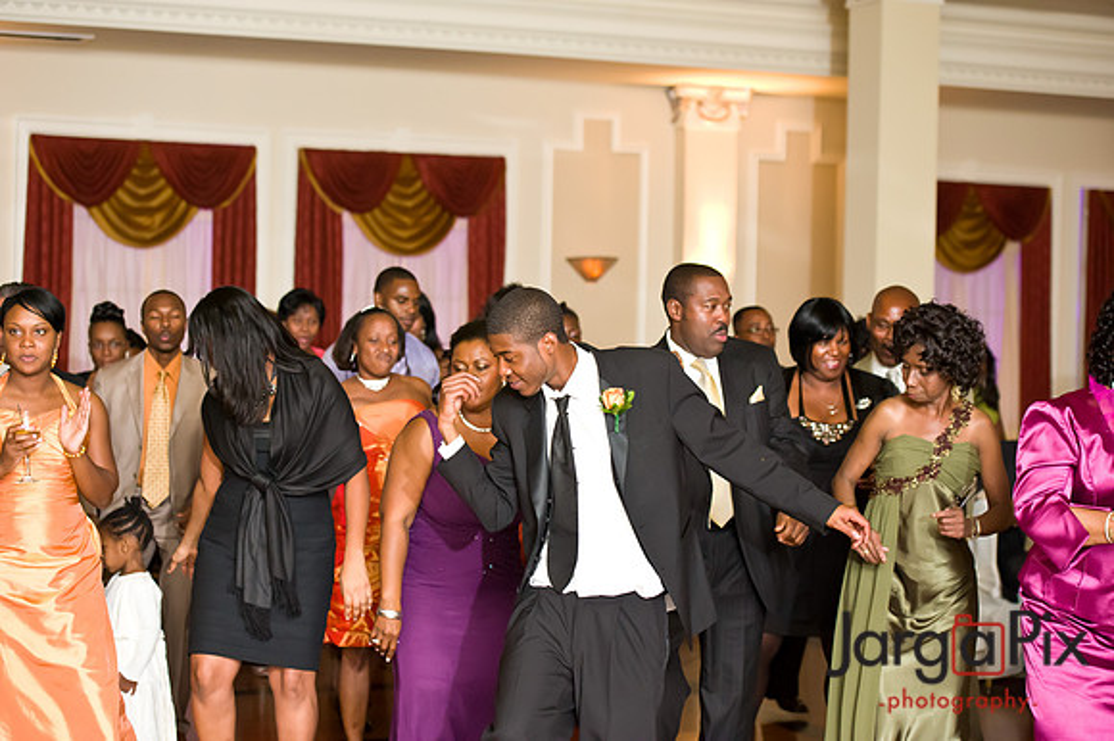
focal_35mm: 70
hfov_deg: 28.9
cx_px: 557
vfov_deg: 19.4
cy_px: 370
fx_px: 2165
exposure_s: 1/125
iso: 3200
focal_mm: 70
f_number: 3.2
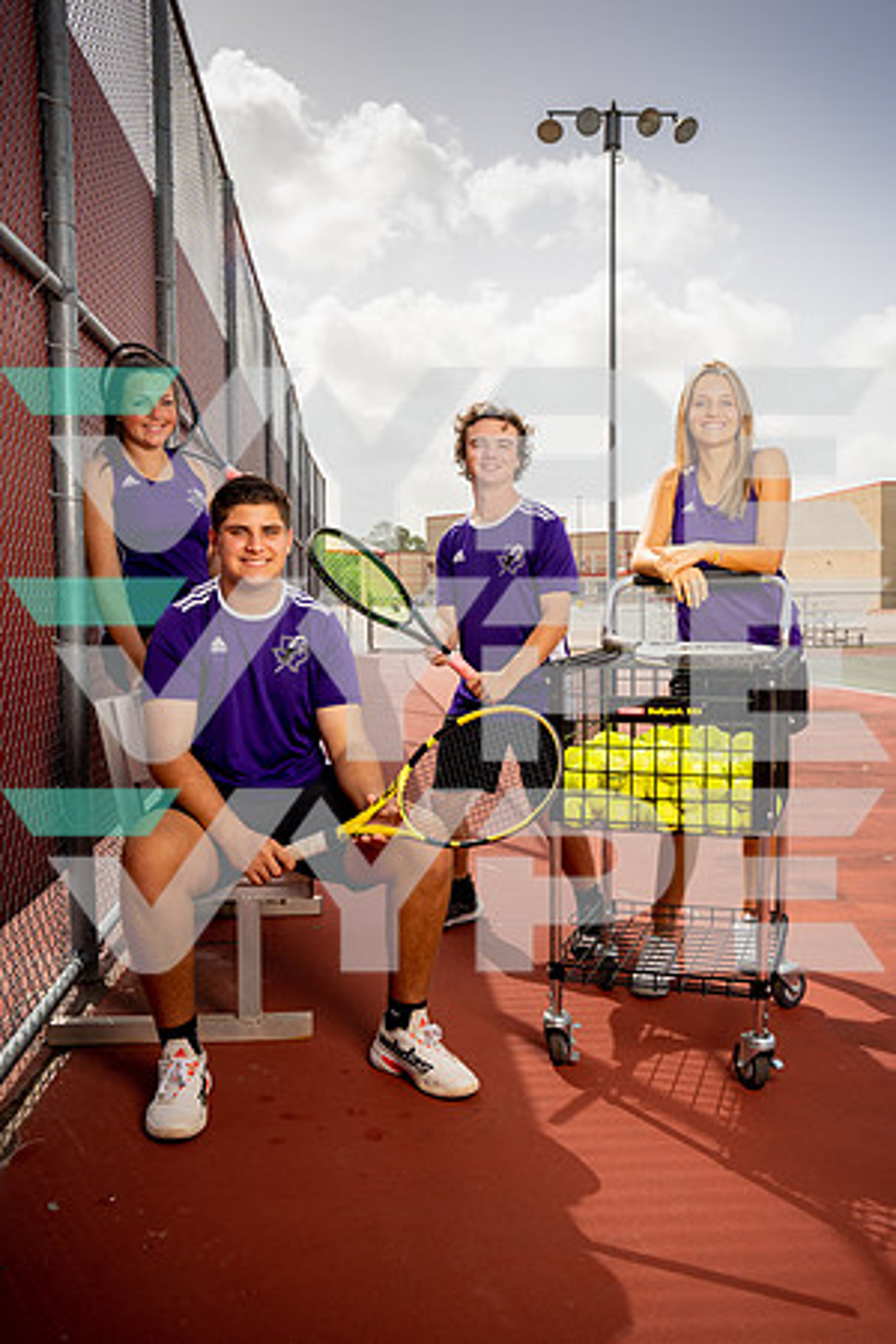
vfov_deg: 57.2
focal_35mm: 33
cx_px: 448
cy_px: 672
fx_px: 1232
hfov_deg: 40.0
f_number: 8
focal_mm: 33
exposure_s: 1/250
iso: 50
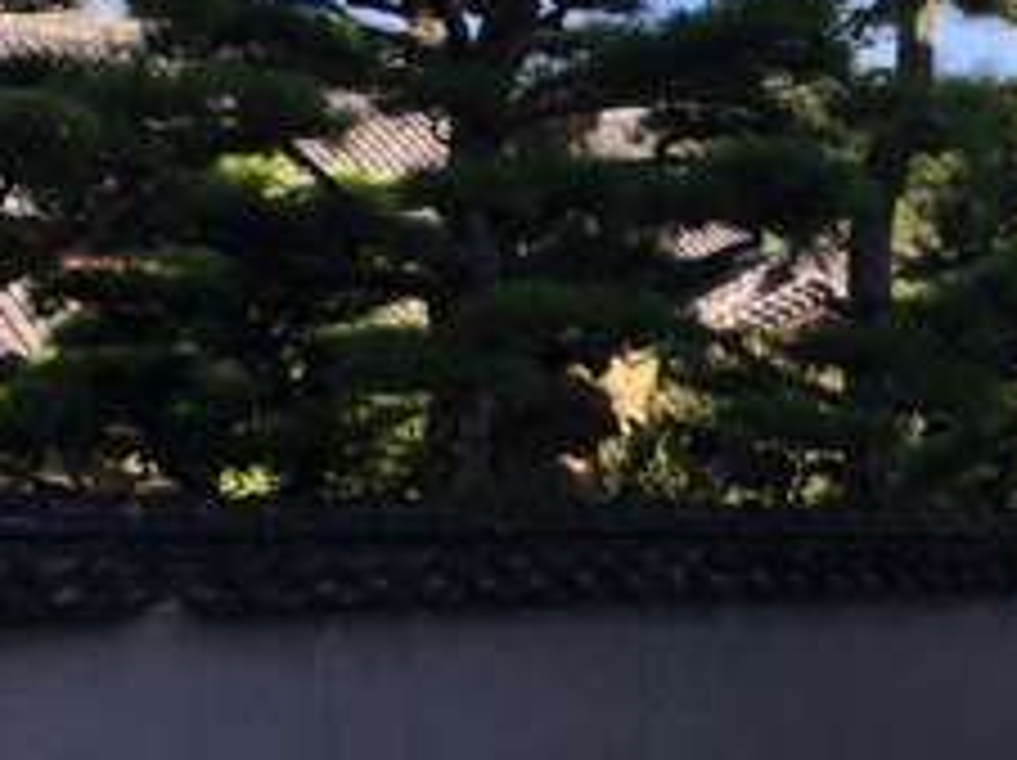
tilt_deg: +1.7
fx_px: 2260
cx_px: 693
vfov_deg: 19.1
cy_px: 333
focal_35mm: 77
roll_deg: -2.1
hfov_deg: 25.2
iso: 32
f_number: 2.2
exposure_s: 1/791
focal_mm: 4.15
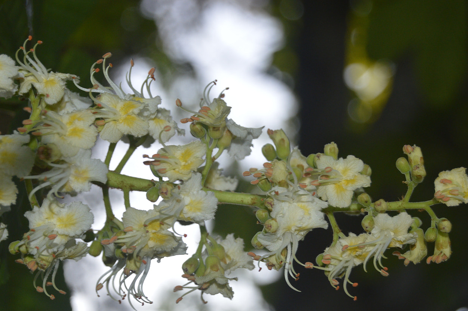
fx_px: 1372
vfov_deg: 12.9
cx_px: 215
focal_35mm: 106
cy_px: 187
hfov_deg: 19.4
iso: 400
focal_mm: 55
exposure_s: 1/125
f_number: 5.6
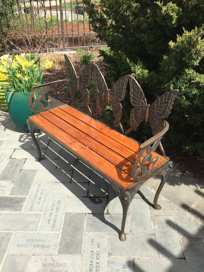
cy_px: 136
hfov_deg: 48.2
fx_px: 228
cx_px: 102
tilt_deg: -32.9
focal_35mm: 29
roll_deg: -0.7
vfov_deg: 61.7
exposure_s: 1/1412
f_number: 2.2
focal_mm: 4.15
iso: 32
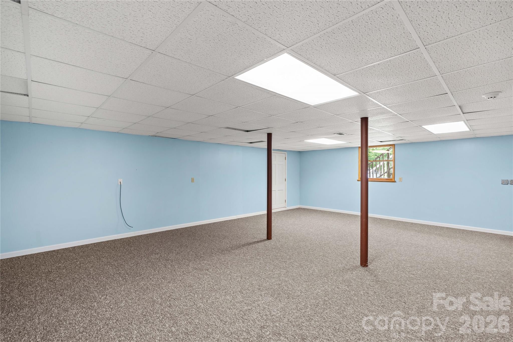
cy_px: 171
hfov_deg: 96.7
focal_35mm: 16
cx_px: 256
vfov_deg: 73.7
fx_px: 228
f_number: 8
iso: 100
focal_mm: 16
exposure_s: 1.3
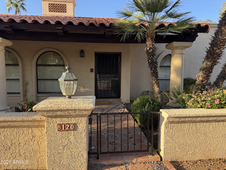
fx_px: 157
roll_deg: -0.8
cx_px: 113
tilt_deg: -5.3
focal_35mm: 24
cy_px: 85
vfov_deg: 56.8
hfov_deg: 71.6
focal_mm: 6.76
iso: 80
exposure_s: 1/995
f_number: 1.78
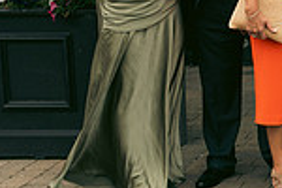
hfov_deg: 13.5
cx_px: 525
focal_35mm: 135
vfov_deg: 10.0
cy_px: -48
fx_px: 1057
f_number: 5
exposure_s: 1/250
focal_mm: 35
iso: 160
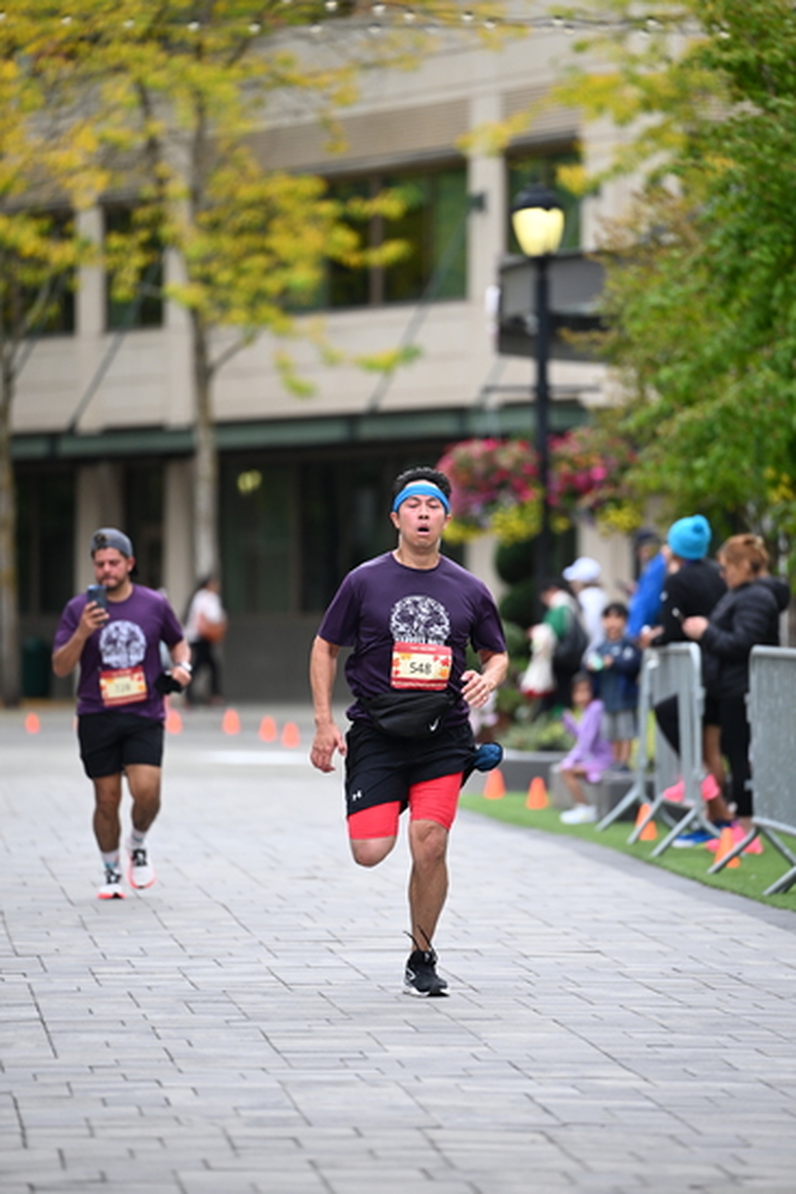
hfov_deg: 6.9
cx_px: 398
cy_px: 597
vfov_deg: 10.3
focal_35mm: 200
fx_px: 6629
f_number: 2.8
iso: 640
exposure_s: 1/2000
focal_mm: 200
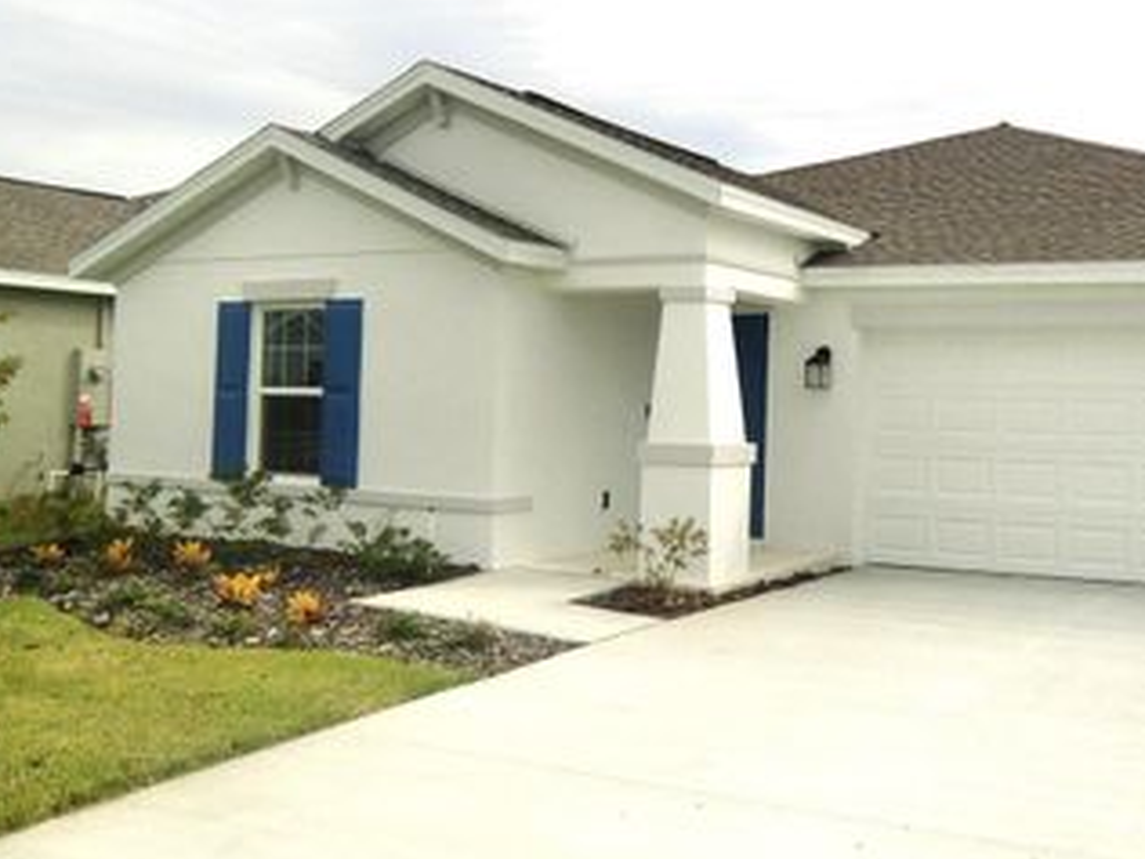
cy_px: 353
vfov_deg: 37.6
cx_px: 801
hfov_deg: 47.8
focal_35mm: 38
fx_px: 1257
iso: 64
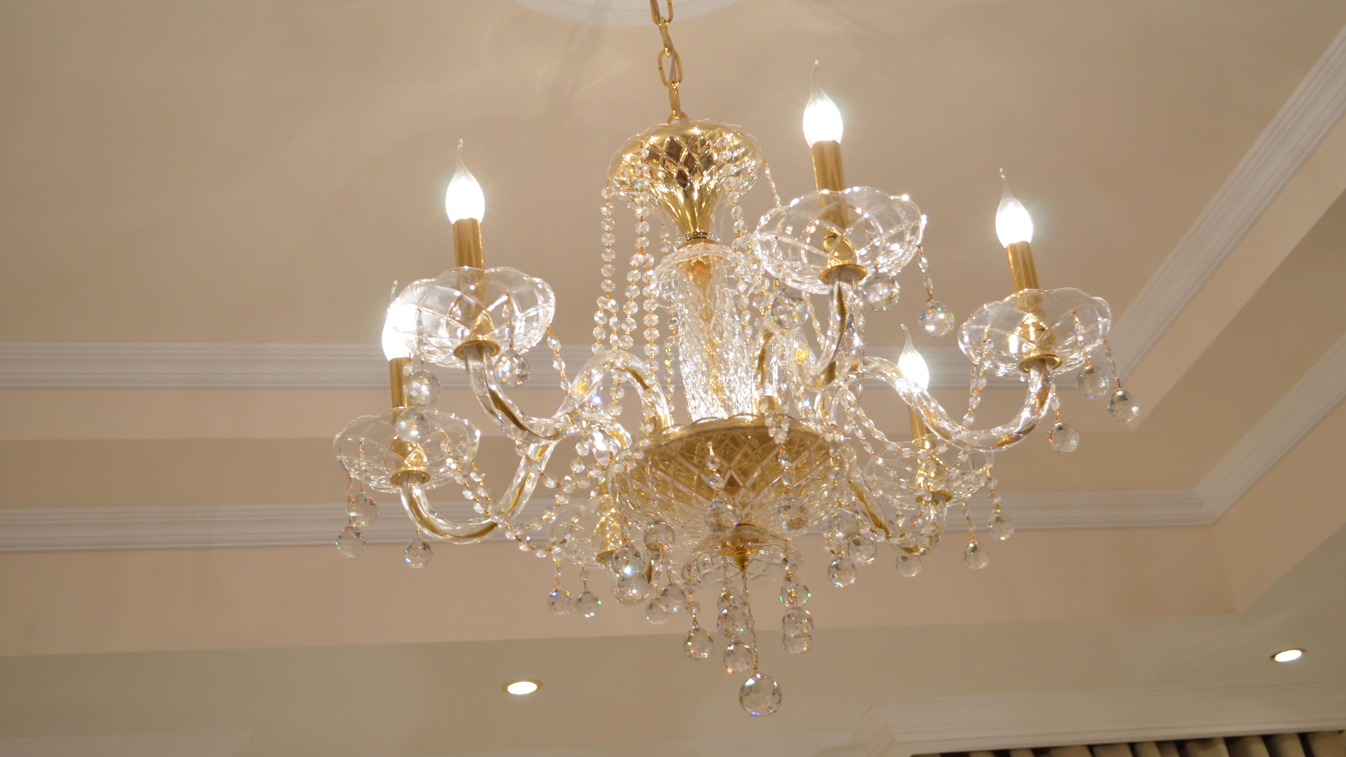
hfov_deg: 42.9
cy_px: 327
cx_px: 684
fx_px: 1713
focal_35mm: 48
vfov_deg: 24.9
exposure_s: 1/30
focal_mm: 30
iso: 640
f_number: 4.5
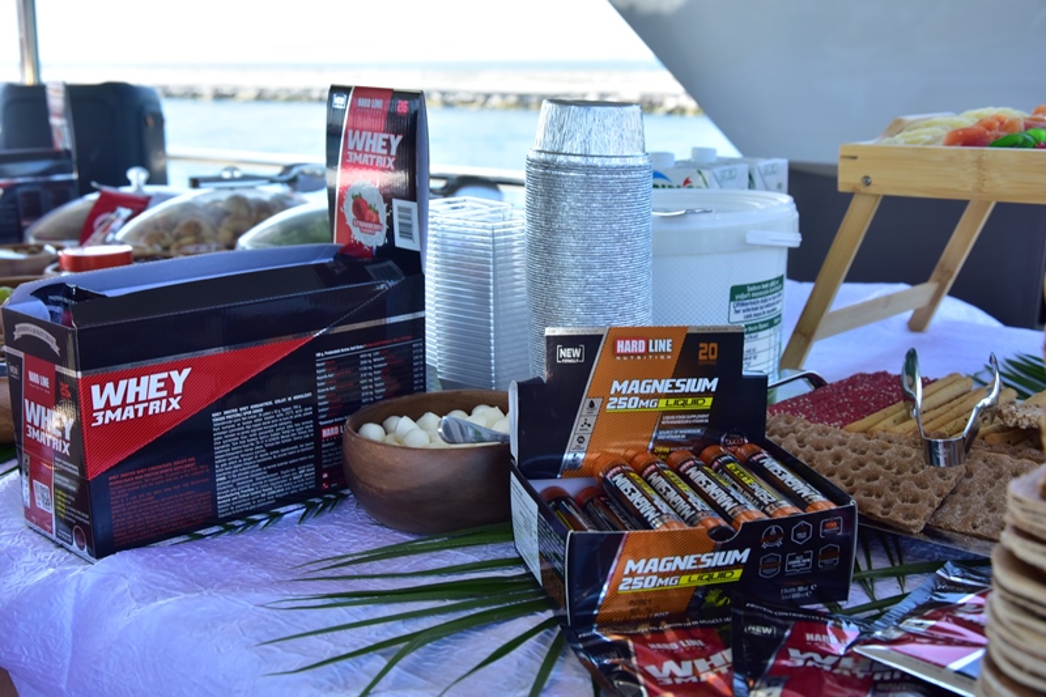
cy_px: 348
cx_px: 523
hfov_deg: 43.6
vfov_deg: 29.9
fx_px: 1307
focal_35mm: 45
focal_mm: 45
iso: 640
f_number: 5.6
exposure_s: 1/320
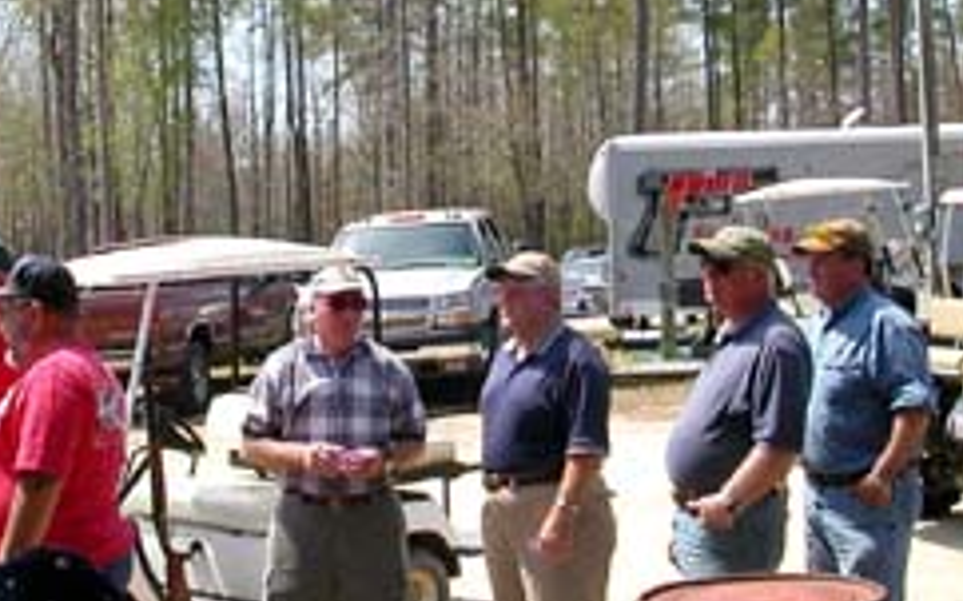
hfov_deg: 28.2
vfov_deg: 17.8
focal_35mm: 73
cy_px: 287
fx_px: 1915
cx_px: 450
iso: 100
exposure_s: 1/369
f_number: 4.5
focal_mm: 5.6
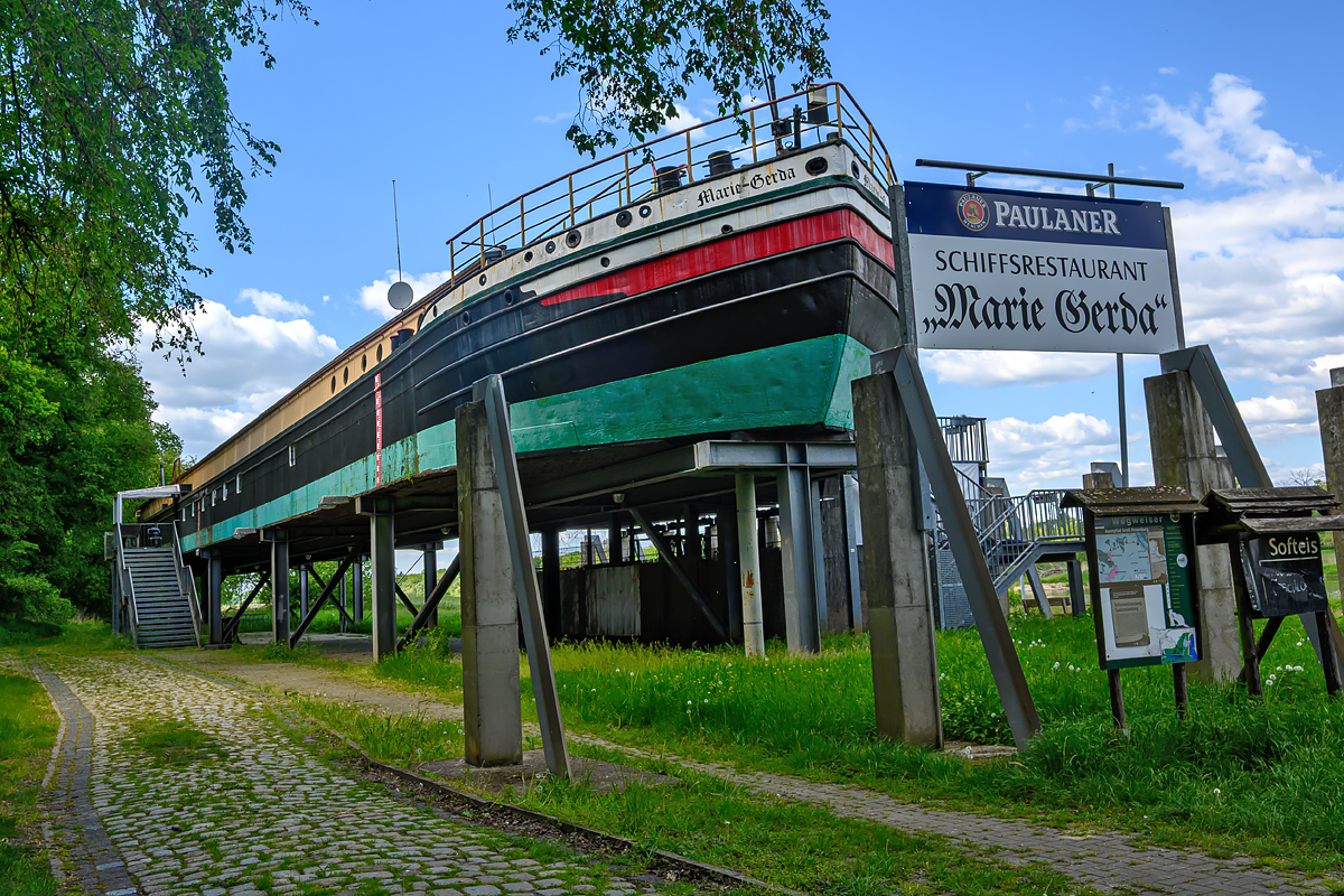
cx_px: 672
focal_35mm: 32
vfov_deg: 40.8
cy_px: 448
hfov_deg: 58.3
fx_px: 1204
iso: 200
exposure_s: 1/200
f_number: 9
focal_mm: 21.5
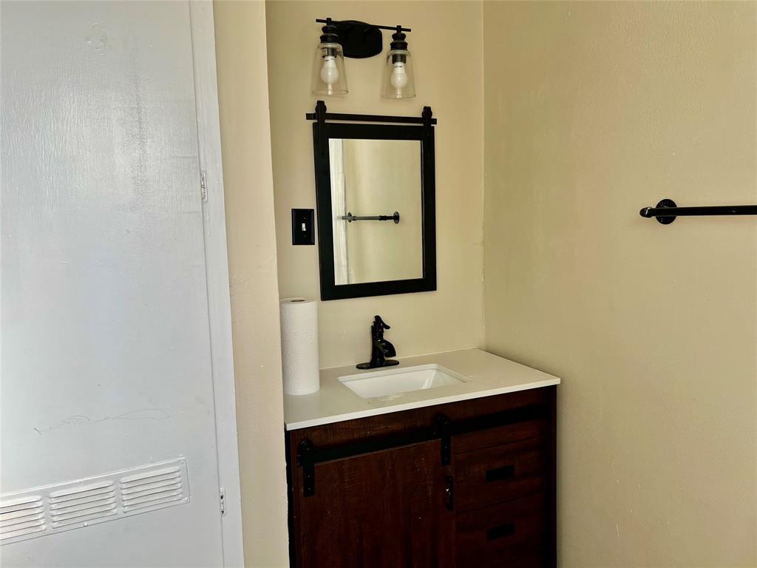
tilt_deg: -7.9
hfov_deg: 67.3
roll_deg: +1.6
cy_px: 284
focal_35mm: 26
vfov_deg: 53.1
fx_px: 569
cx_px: 378
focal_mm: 5.7
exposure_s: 1/121
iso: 32
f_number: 1.5
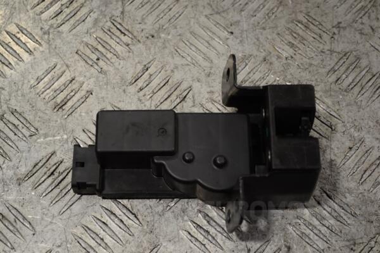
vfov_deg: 20.2
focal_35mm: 68
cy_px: 126
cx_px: 190
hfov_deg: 29.9
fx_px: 712
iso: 100
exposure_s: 1/40
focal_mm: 45
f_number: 5.3
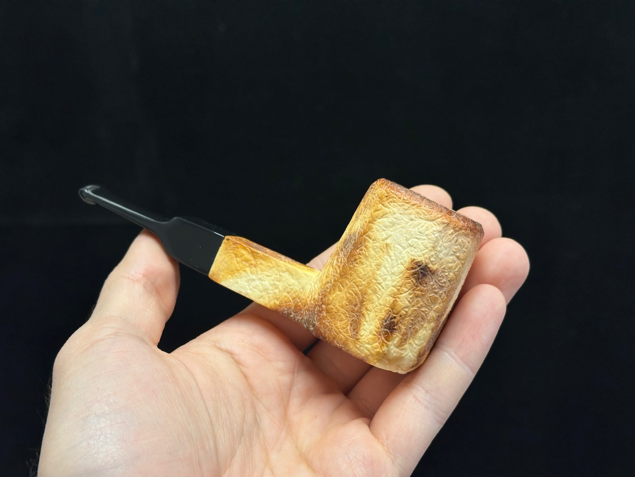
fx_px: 881
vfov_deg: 30.3
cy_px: 238
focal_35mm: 48
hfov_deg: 39.7
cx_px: 318
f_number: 1.78
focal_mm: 6.86
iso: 50
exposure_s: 1/121
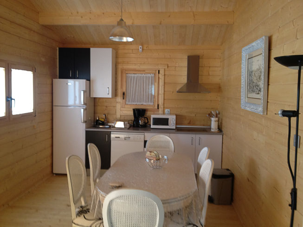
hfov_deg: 52.6
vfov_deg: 40.7
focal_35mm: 35
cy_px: 114
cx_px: 152
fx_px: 306
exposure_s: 1/20
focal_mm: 4.28
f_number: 2.4
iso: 125
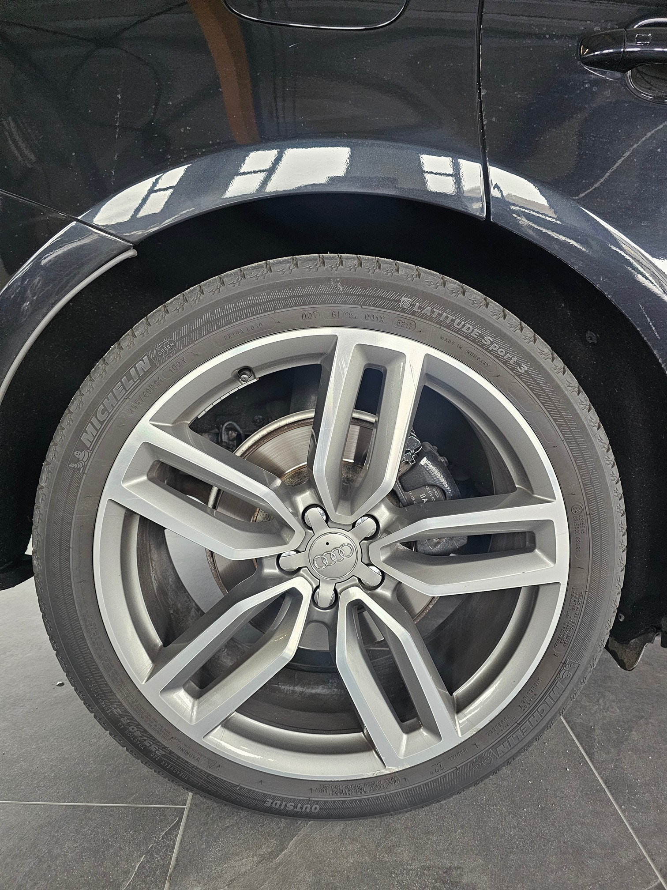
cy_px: 445
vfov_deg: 73.9
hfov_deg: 58.9
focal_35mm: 23
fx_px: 591
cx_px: 334
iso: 500
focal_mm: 6.3
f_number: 1.7
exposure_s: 1/100
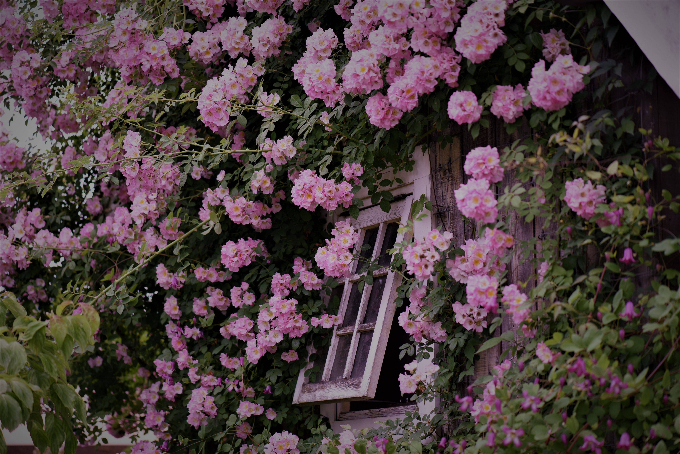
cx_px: 340
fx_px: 1984
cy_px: 227
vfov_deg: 13.1
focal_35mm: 105
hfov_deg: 19.4
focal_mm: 105
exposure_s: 1/320
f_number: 3.2
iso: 100
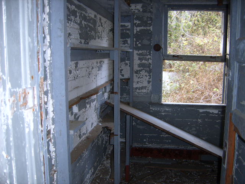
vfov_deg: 40.7
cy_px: 92
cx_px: 122
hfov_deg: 52.6
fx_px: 248
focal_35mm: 35
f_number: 2.8
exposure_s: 1/30
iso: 69
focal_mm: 5.8
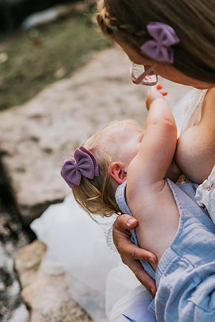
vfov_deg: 23.9
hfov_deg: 16.1
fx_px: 761
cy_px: 161
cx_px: 108
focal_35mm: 85
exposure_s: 1/800
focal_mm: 85
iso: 500
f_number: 3.2
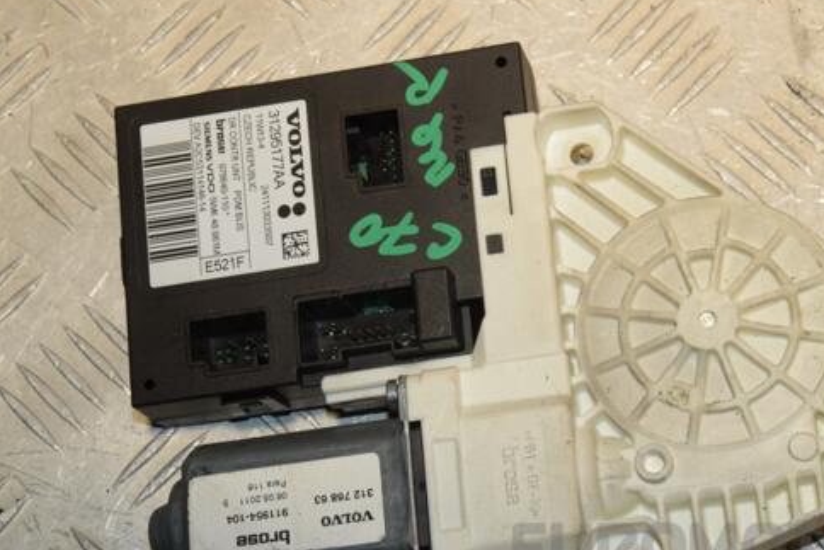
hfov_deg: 21.9
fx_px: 2129
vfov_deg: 14.7
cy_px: 322
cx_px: 480
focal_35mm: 93
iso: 800
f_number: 9
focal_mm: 50
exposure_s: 1/200
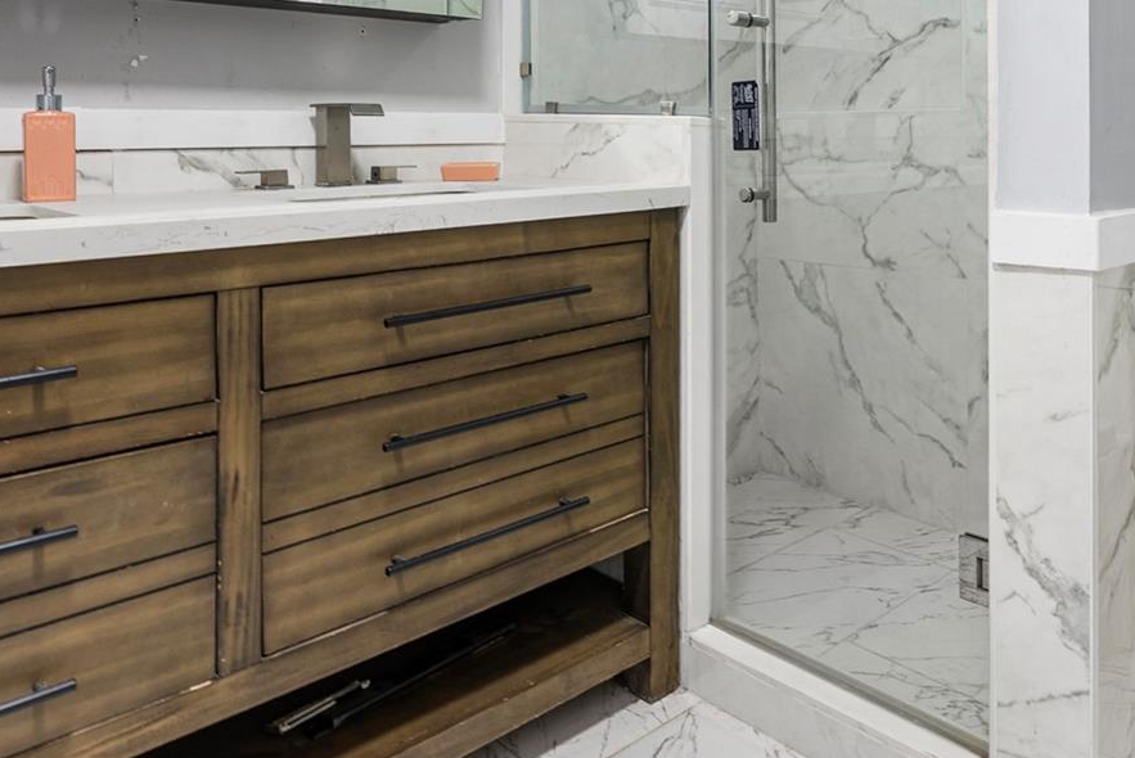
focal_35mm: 29
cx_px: 672
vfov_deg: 43.0
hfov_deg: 63.1
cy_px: 152
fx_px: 915
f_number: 9
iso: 200
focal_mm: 16
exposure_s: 1/5
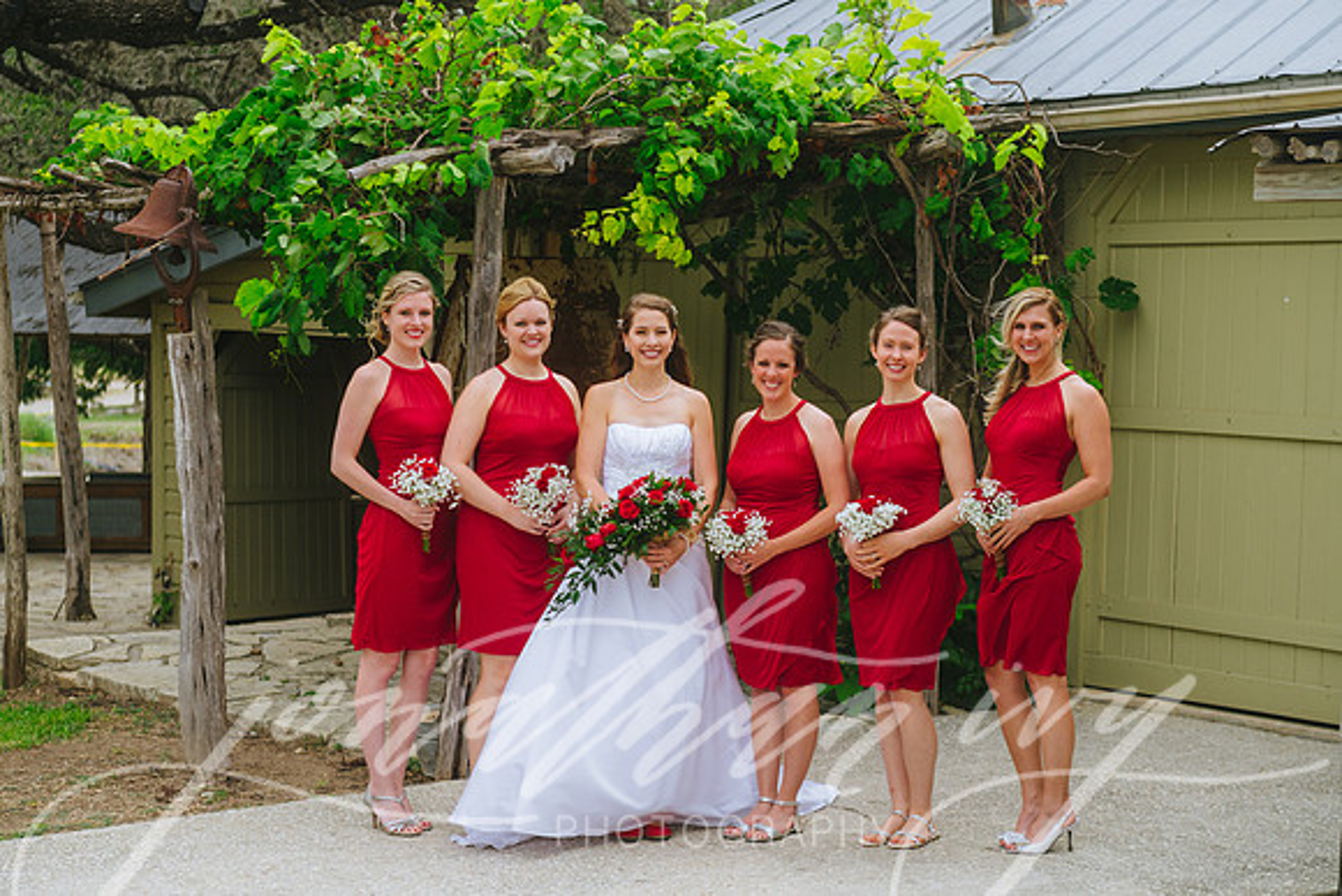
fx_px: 2610
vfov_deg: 19.5
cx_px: 671
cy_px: 448
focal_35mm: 70
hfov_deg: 28.8
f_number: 2.8
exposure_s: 1/1250
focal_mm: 70
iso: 200
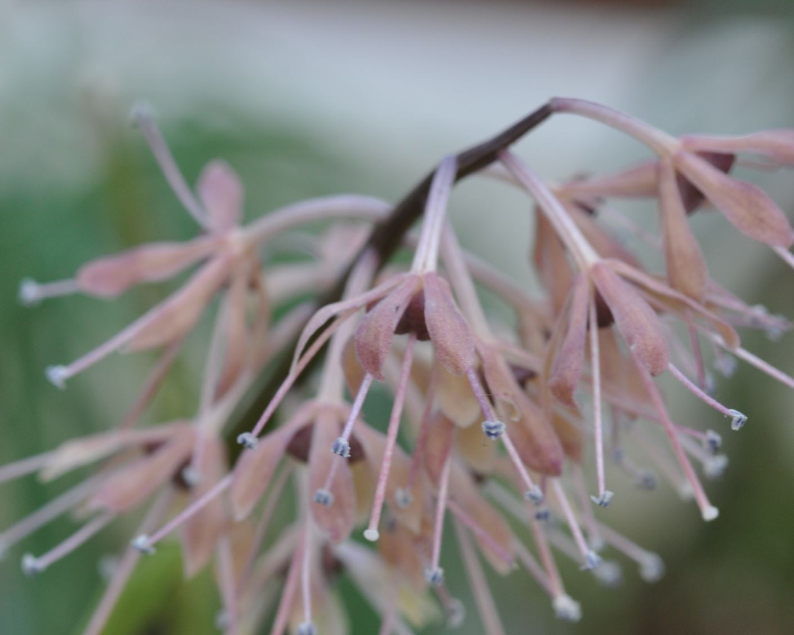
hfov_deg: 8.7
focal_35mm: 223
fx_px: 5233
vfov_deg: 6.9
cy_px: 332
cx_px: 397
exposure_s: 1/125
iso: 400
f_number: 7.1
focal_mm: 105
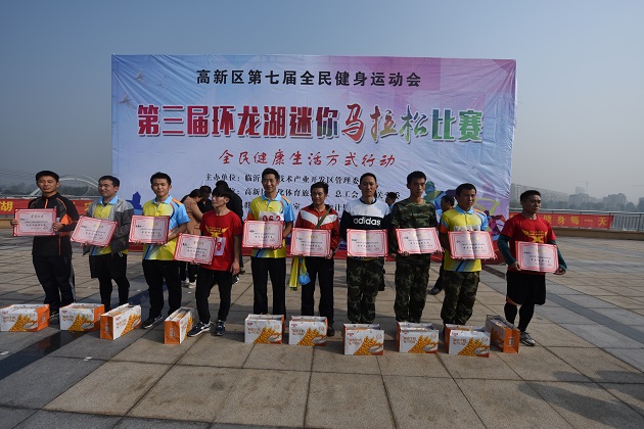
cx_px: 322
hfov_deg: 96.7
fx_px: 286
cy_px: 214
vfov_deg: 73.7
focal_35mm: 16
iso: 125
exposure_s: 1/3000
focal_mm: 16
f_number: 4
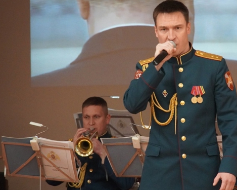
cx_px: 167
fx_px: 2130
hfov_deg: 6.4
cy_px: 88
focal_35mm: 304
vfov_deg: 5.1
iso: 6400
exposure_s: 1/125
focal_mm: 135
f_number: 5.6
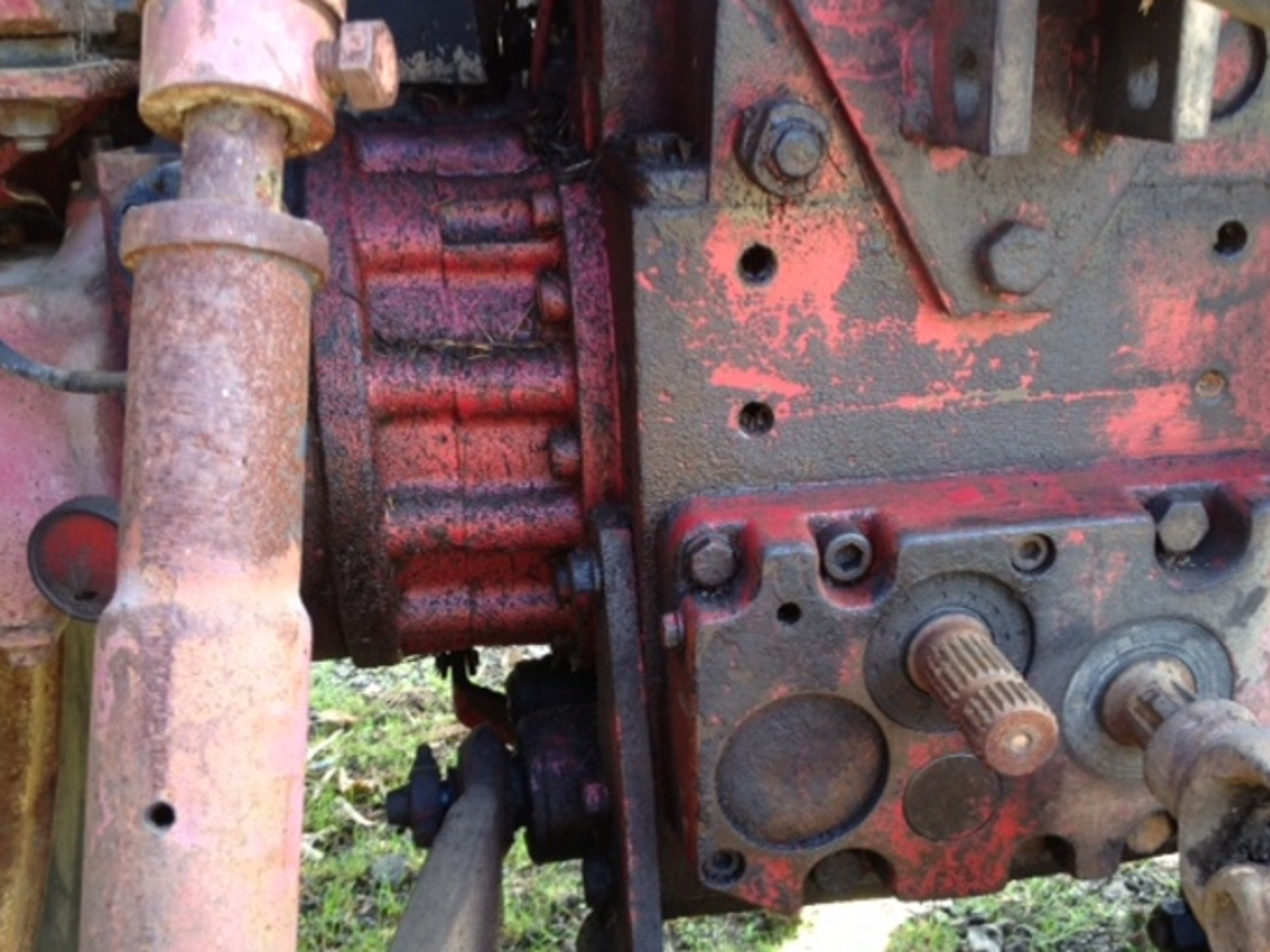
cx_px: 707
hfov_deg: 45.7
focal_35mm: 41
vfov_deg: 35.1
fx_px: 1504
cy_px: 515
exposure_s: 1/40
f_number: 2.4
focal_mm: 4.28
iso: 50
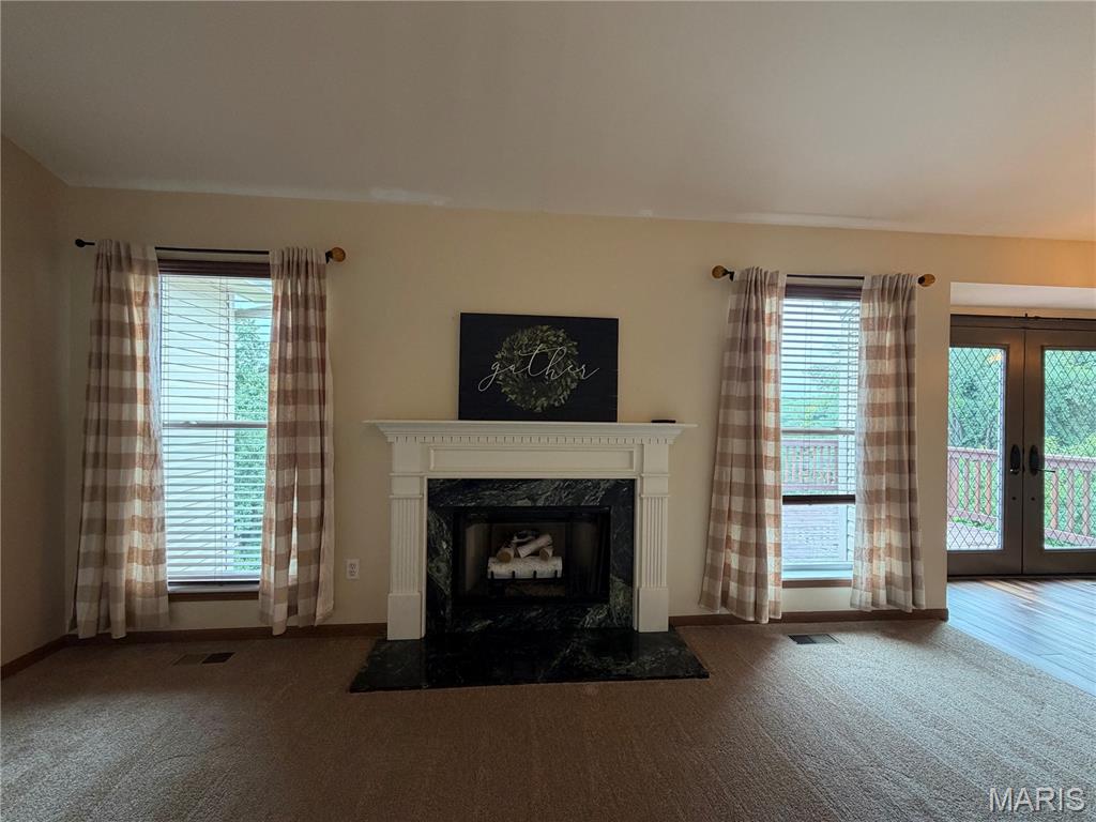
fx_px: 443
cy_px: 411
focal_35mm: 14
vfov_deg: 85.7
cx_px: 548
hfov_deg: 102.1
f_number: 2.2
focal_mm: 2.22
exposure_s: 1/60
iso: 160
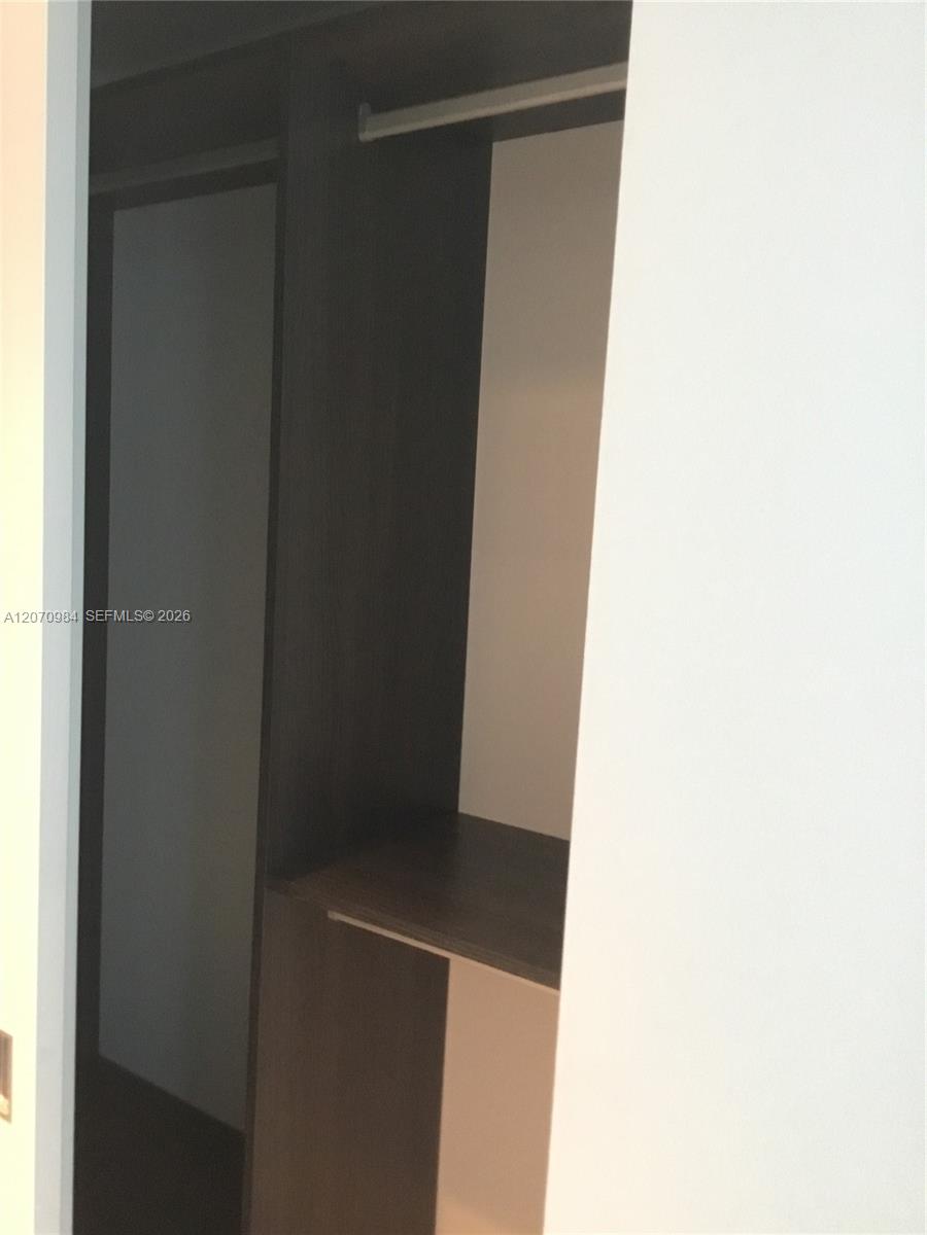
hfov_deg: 45.4
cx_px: 464
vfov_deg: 58.4
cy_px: 618
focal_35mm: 31
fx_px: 1107
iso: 200
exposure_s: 1/17
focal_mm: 3.3
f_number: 2.4
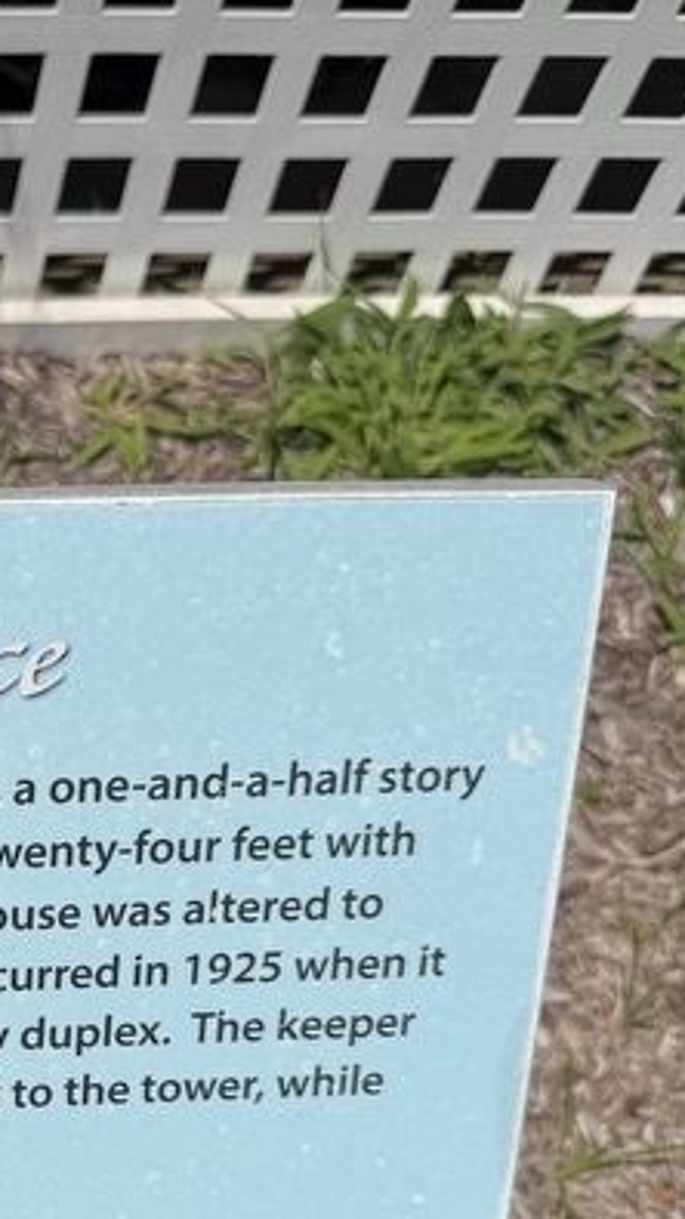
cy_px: 910
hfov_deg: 20.1
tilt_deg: -62.7
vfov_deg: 38.2
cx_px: -287
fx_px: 1712
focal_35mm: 53
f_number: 1.78
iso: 80
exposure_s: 1/11905
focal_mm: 6.76
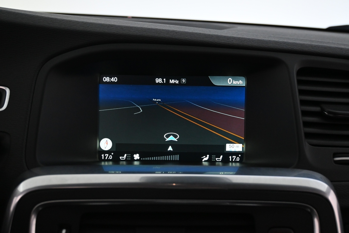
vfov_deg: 38.4
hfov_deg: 55.1
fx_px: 334
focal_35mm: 34
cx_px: 174
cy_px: 116
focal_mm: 23
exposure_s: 1/40
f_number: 4.2
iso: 2500
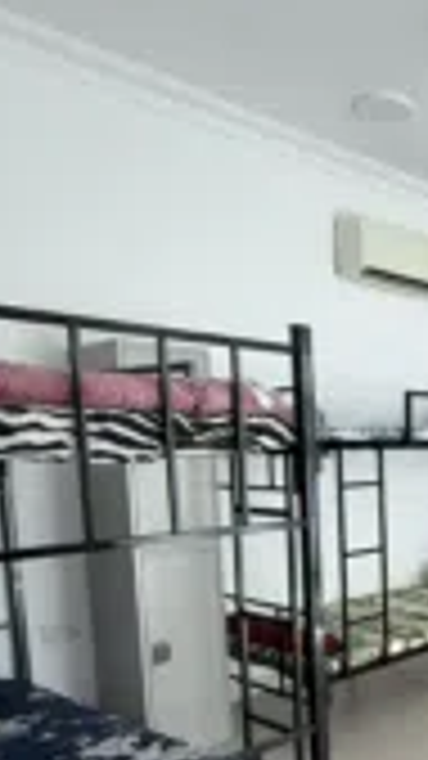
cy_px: 553
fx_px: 727
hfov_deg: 28.8
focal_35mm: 36
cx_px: 505
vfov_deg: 53.2
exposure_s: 1/99
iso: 250
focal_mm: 2.22
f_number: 2.2
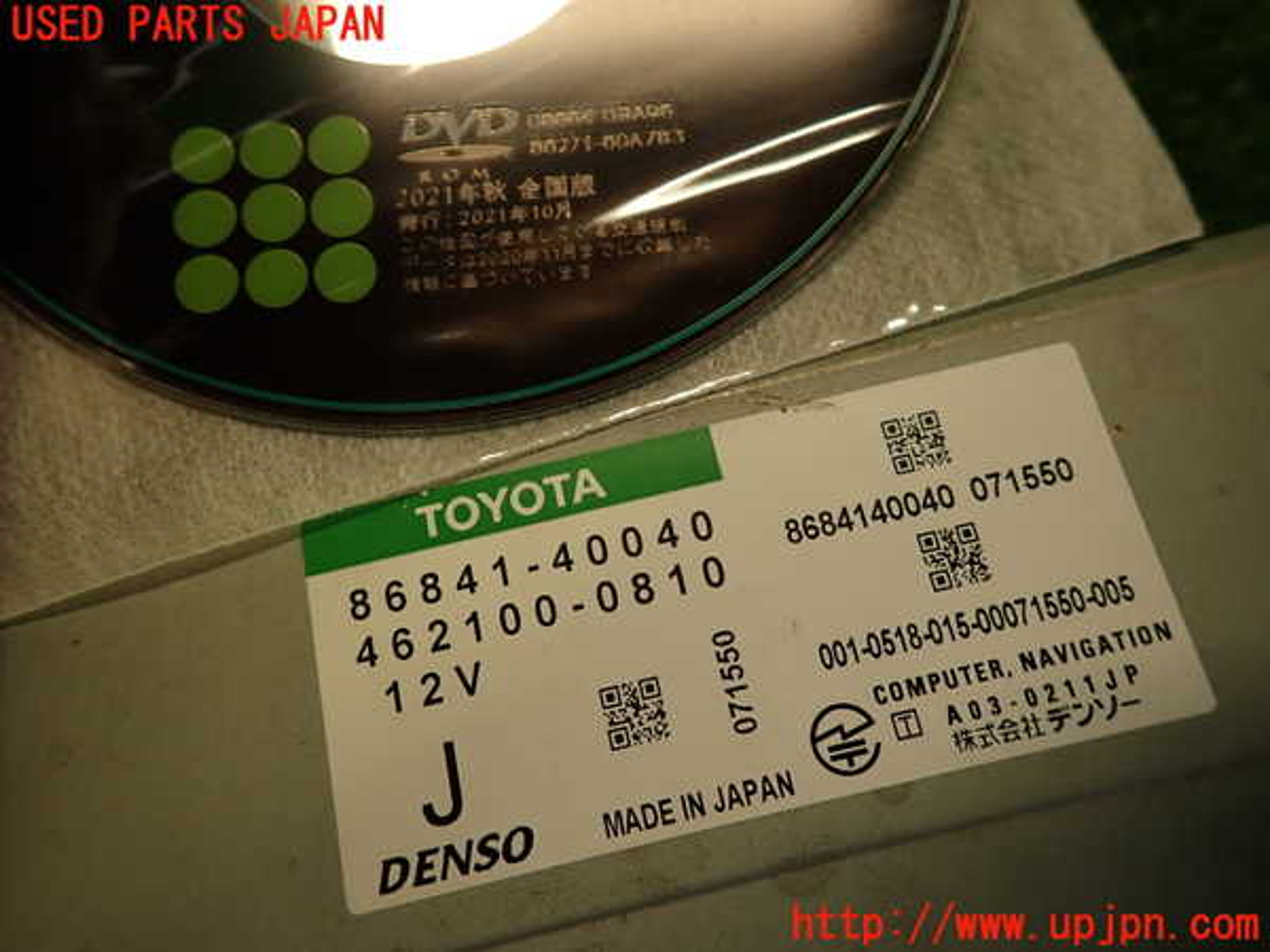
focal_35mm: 25
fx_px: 917
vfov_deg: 54.9
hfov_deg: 69.4
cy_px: 476
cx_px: 635
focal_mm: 4.5
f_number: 2
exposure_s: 1/80
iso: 100
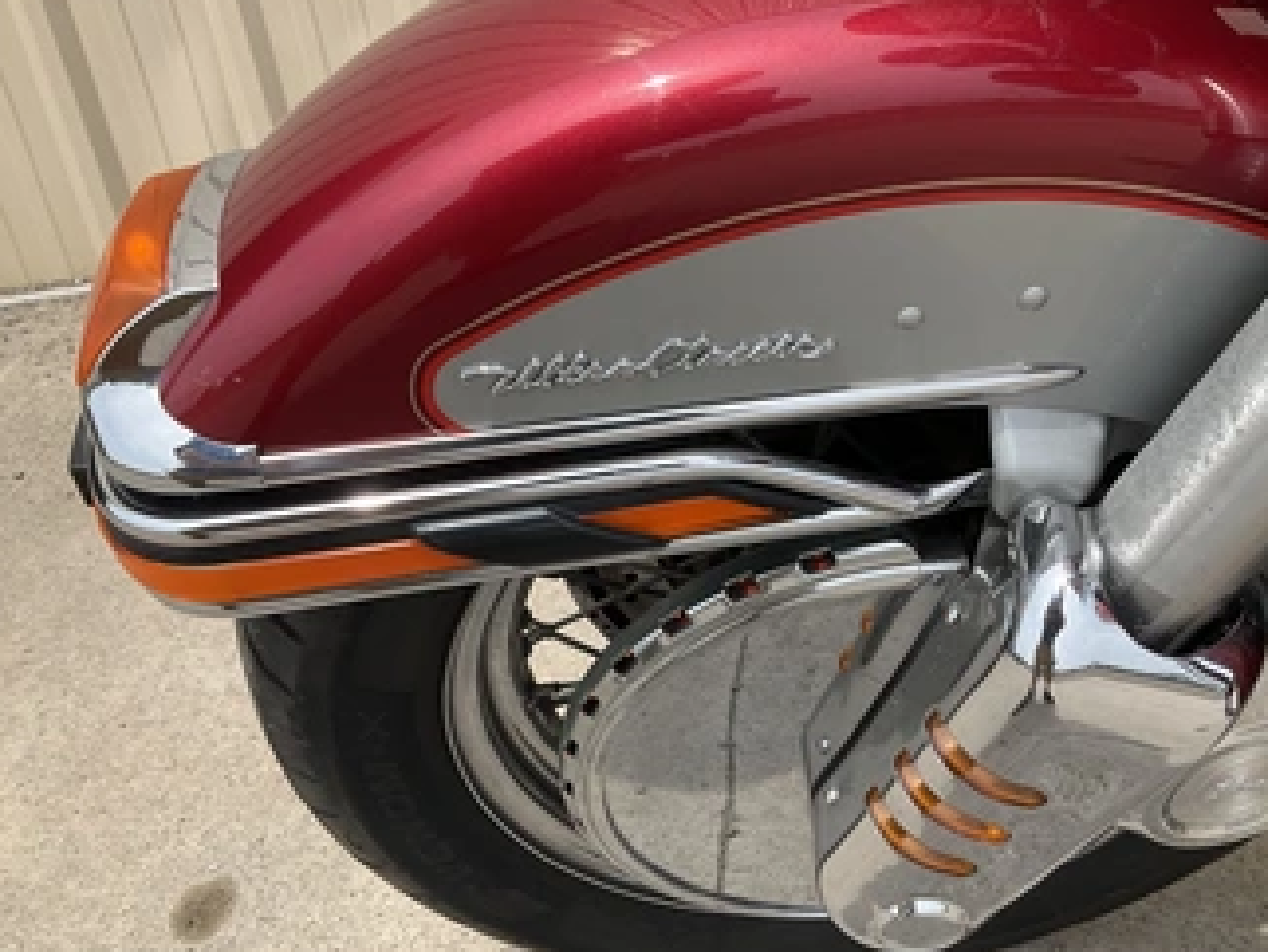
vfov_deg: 39.6
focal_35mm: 36
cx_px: 705
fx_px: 1320
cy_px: 563
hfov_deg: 51.2
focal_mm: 3
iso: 25
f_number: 1.8
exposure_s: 1/1121
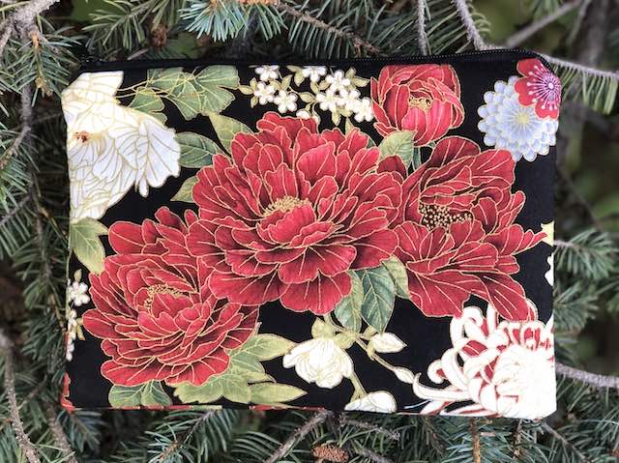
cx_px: 310
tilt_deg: -79.8
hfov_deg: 33.8
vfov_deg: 25.6
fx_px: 1019
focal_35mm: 57
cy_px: 232
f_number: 2.8
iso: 64
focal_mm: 6.6
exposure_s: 1/30
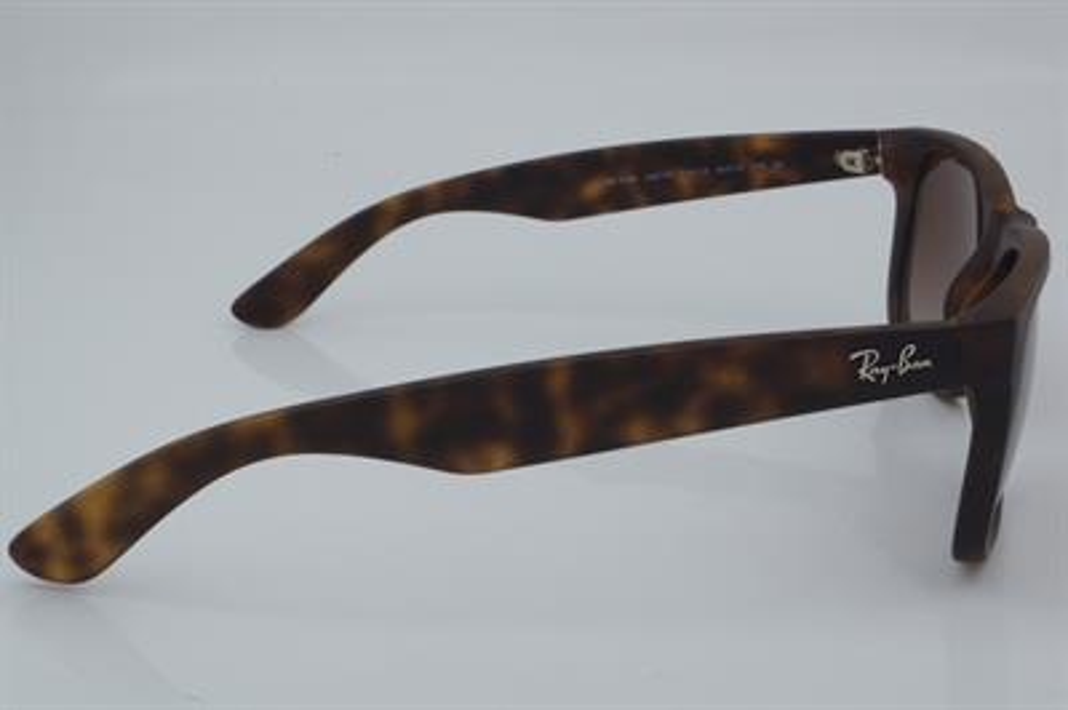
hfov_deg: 29.9
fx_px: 2001
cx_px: 534
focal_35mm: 68
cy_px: 355
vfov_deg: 20.1
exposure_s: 1/4
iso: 100
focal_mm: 45
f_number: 32
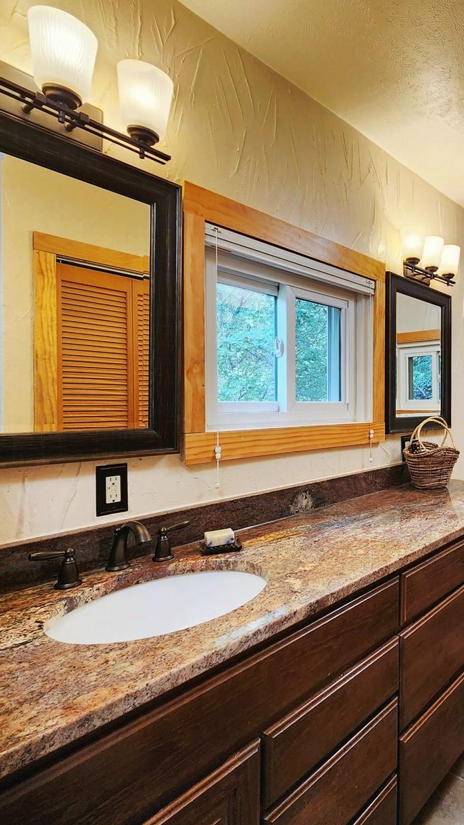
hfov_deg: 52.3
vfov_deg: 89.6
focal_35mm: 19
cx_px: 406
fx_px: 415
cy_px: 411
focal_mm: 2.2
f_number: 2.2
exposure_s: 1/60.2
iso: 160
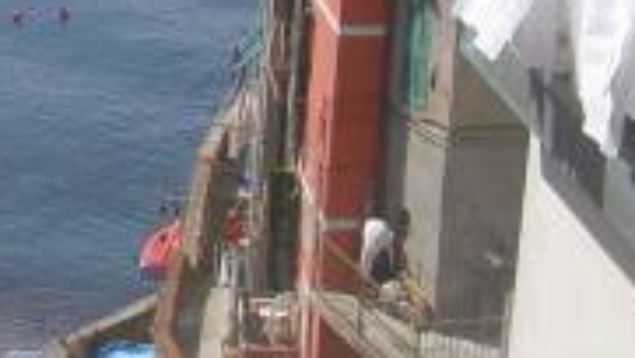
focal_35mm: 141
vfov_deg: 8.6
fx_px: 2375
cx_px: -56
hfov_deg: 14.9
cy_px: 263
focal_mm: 8
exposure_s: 1/640
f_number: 4.7
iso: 100
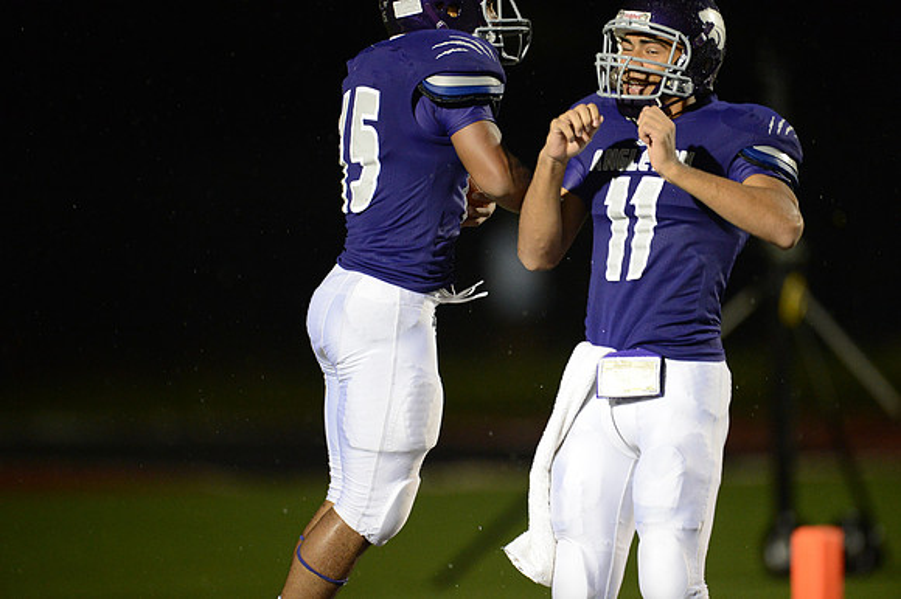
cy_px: 300
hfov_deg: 5.2
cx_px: 450
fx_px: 10005
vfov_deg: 3.4
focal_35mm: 400
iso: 5000
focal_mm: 400
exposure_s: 1/1000
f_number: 2.8
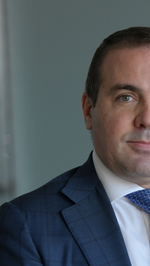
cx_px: 163
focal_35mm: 192
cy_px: 133
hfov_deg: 6.3
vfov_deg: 11.2
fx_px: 1358
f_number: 4.5
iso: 2000
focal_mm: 122
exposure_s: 1/400
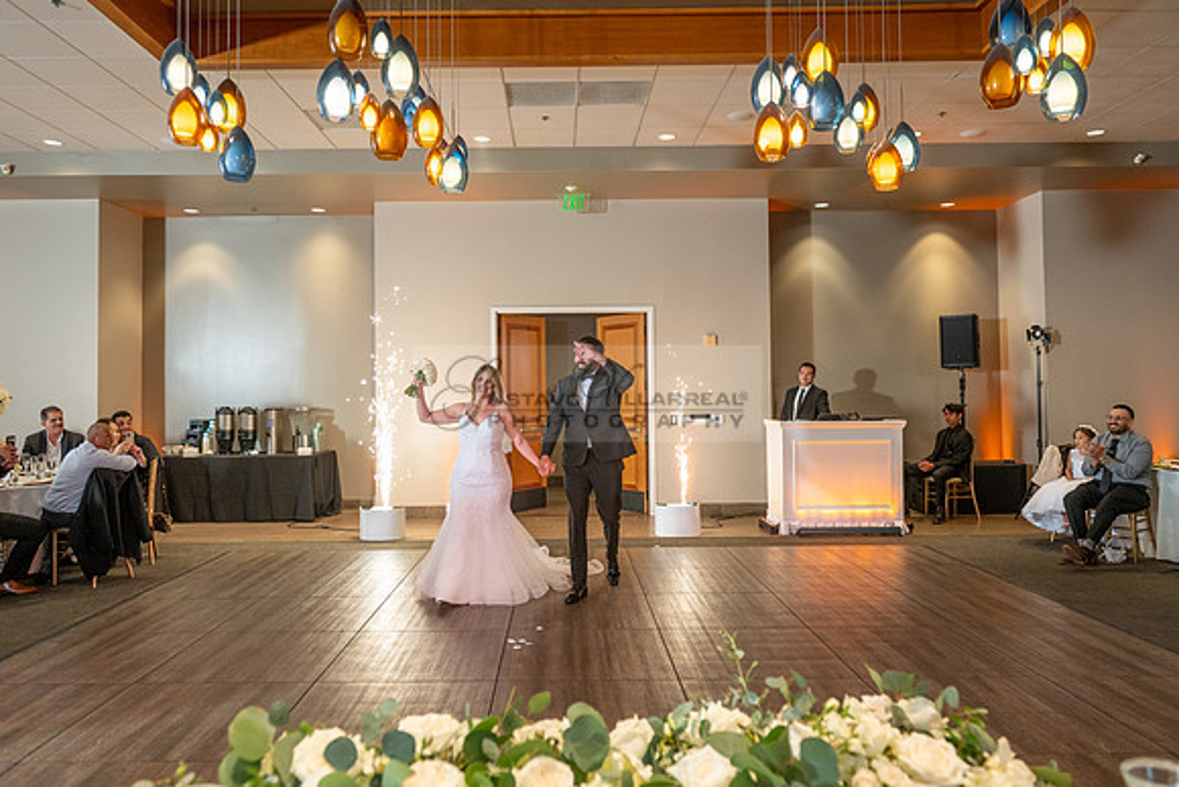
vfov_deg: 49.8
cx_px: 553
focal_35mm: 26
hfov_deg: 69.6
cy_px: 370
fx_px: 847
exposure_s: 1/200
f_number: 3.5
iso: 800
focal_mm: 24
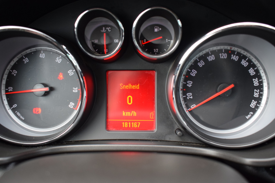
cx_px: 134
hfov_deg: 52.5
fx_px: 279
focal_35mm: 37
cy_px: 93
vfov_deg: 36.4
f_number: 4
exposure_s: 1/60
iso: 720
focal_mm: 23
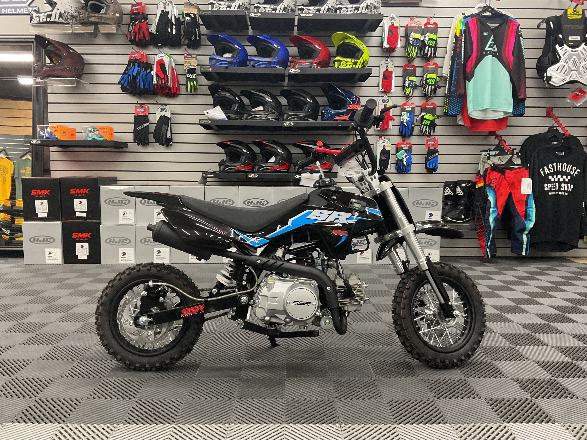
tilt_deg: -6.3
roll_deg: -1.4
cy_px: 220
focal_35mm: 29
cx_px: 294
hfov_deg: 61.7
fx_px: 492
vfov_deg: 48.2
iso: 125
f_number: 1.8
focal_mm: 3
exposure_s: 1/60
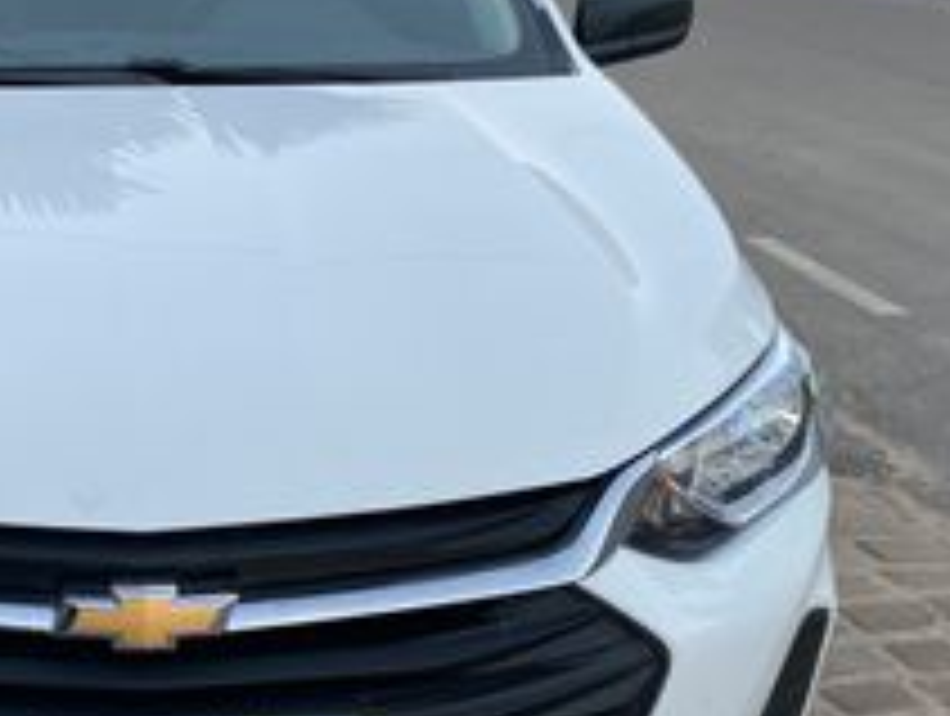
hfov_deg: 31.5
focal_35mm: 58
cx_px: 77
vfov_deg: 25.3
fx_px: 1594
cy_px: 378
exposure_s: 1/122
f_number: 1.8
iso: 80
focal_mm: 4.25
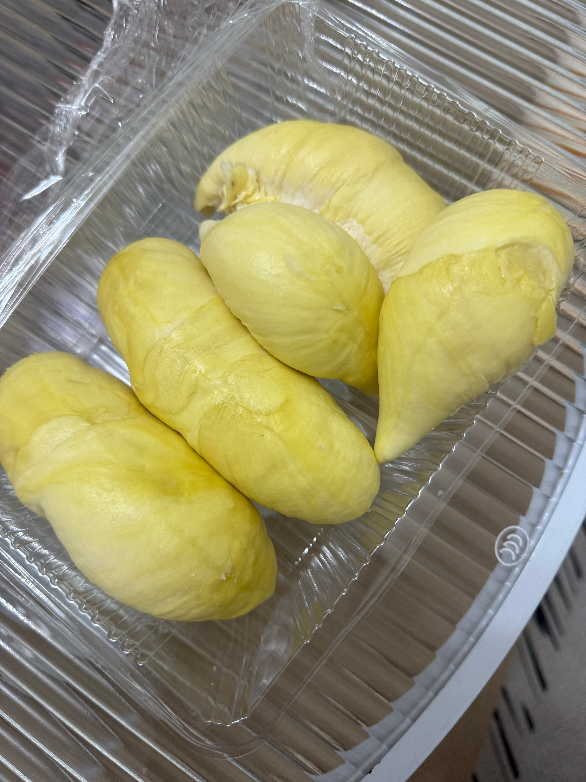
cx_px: 293
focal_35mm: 24
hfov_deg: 56.8
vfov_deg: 71.6
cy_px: 391
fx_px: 542
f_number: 1.78
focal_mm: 6.76
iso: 160
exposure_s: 1/100
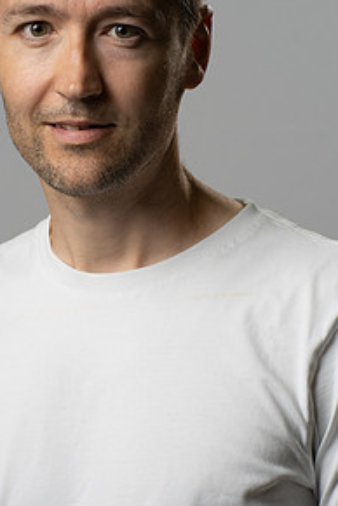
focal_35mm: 278
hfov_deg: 4.9
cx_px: 118
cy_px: 205
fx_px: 3915
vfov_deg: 7.4
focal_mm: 180
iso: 160
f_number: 7.1
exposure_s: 1/160
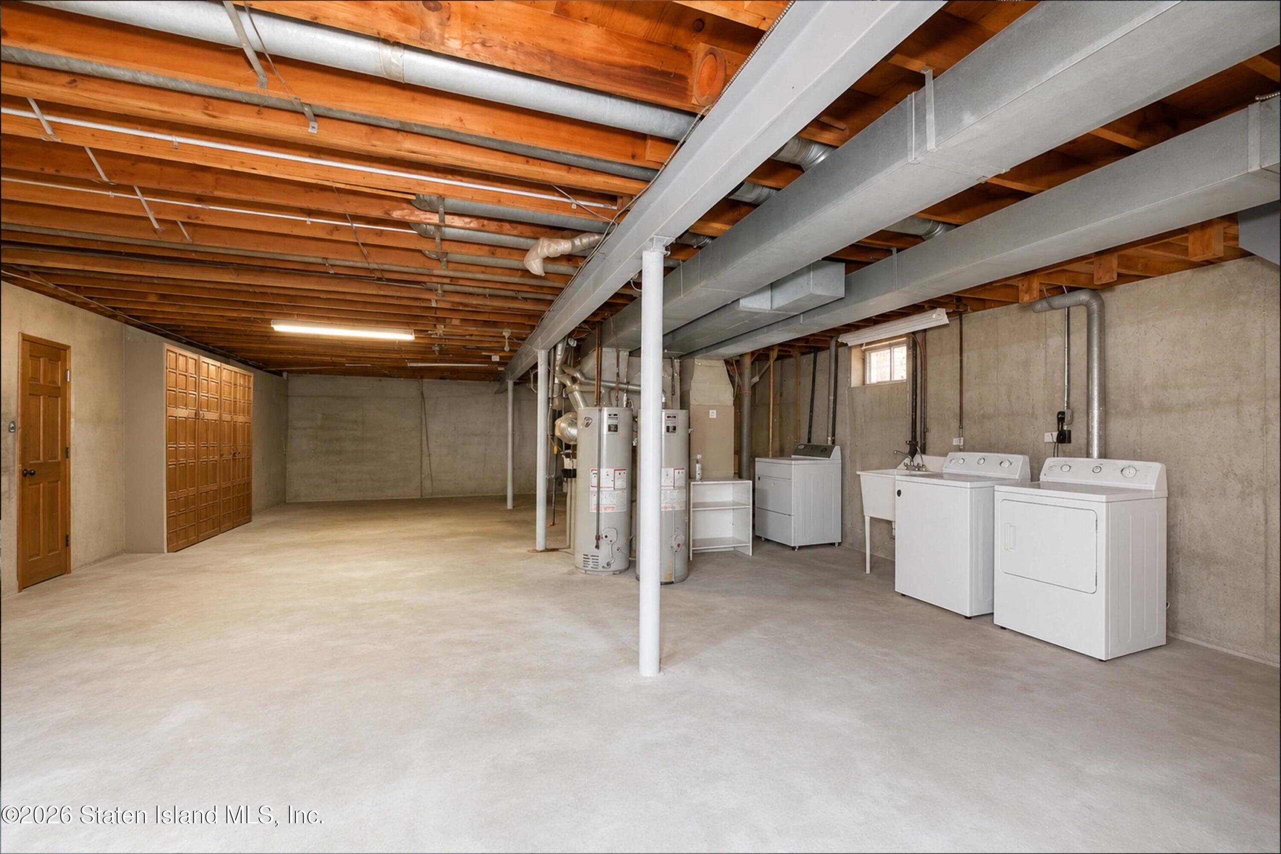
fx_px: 534
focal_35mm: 15
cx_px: 640
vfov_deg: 77.3
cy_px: 427
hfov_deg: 100.4
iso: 2000
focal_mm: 10
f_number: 7.1
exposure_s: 1/60
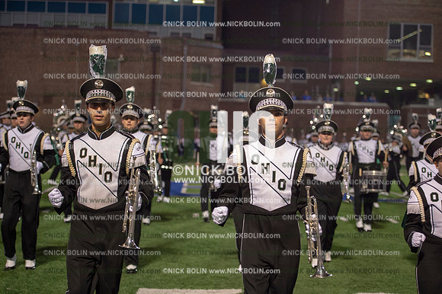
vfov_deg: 19.4
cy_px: 147
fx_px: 859
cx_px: 221
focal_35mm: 70
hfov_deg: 28.9
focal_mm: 70
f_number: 2.8
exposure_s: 1/500
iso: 4000
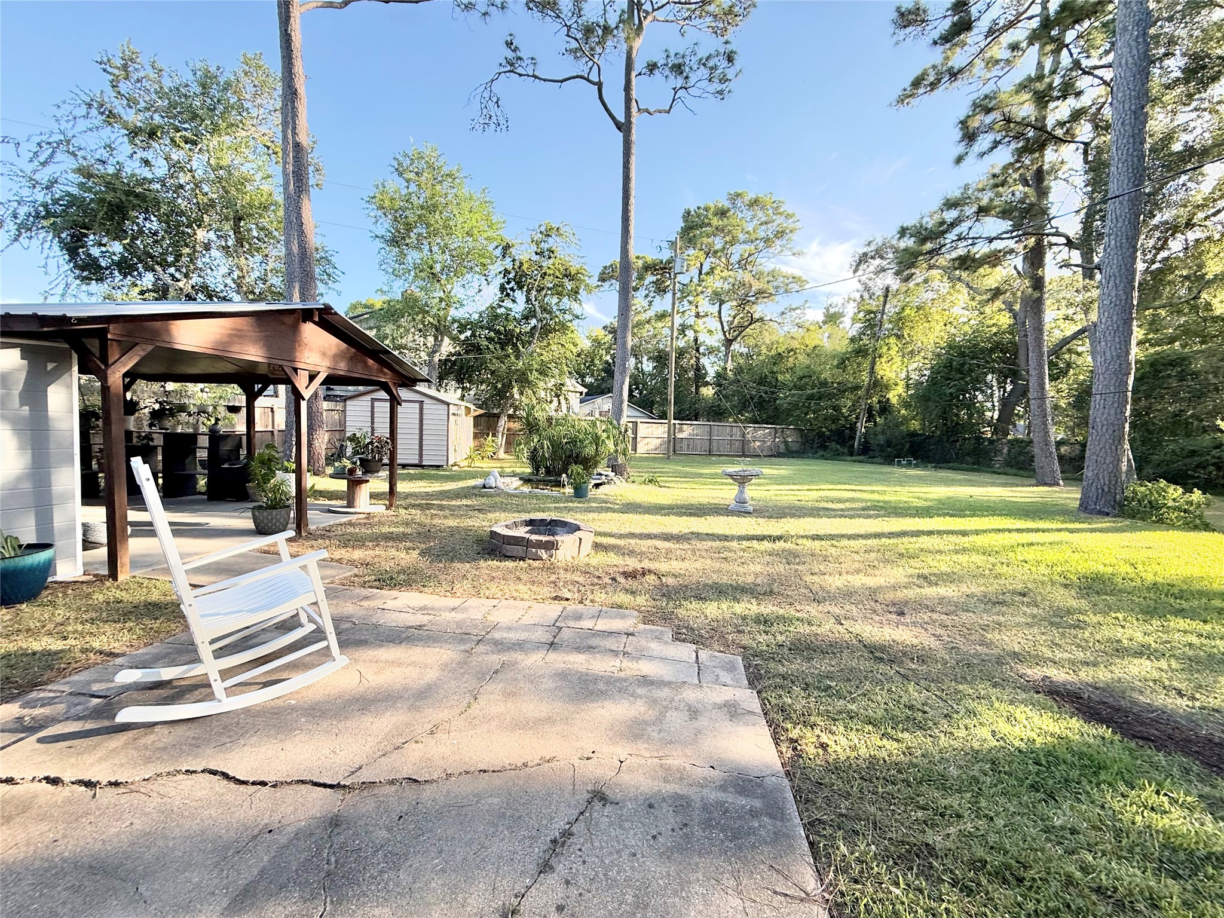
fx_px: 495
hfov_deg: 102.1
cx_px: 612
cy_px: 459
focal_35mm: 14
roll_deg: -2.3
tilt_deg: -3.7
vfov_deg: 85.7
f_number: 2.2
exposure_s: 1/475
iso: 64
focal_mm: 2.22
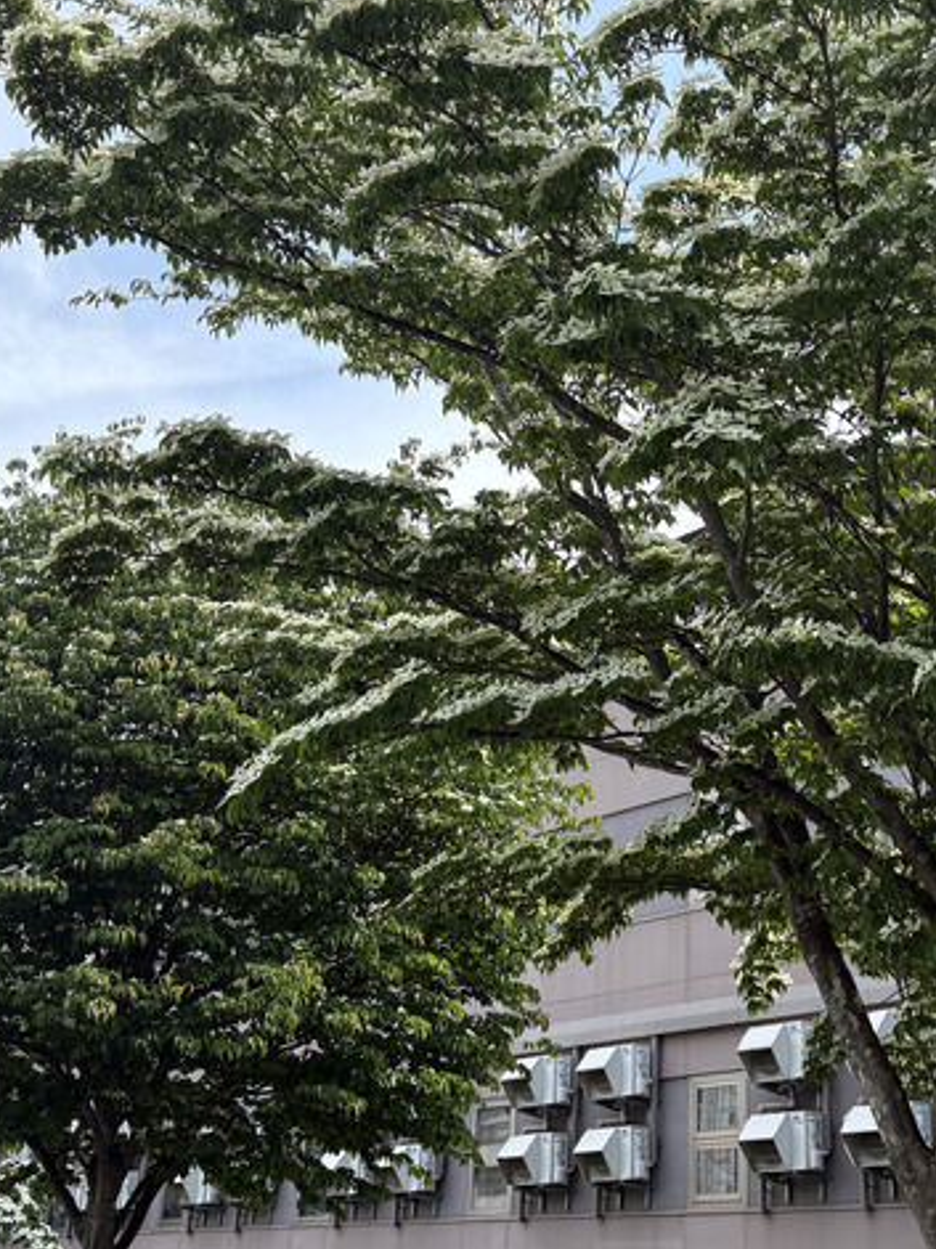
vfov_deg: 42.0
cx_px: 664
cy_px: 556
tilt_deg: +24.3
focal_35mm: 45
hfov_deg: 31.8
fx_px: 1623
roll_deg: -0.1
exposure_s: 1/1706
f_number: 1.6
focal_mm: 5.96
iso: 64
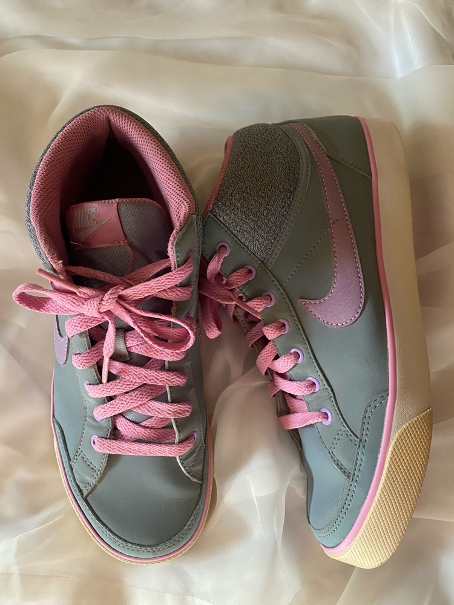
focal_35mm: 26
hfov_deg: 53.1
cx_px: 227
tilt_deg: -82.5
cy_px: 302
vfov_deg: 67.3
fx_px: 455
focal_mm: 4.25
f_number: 1.8
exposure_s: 1/40
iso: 500
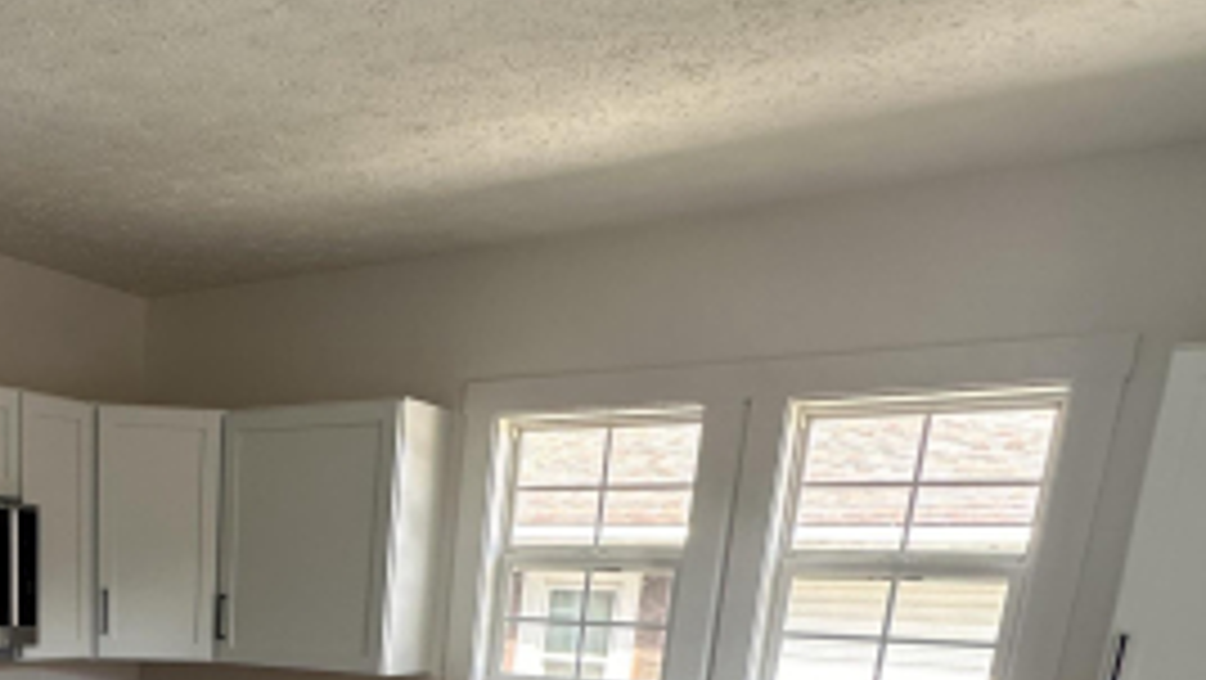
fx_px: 1216
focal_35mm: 38
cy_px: 910
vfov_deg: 26.1
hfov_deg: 48.7
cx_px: 187
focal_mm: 2.22
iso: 100
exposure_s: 1/99
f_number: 2.2
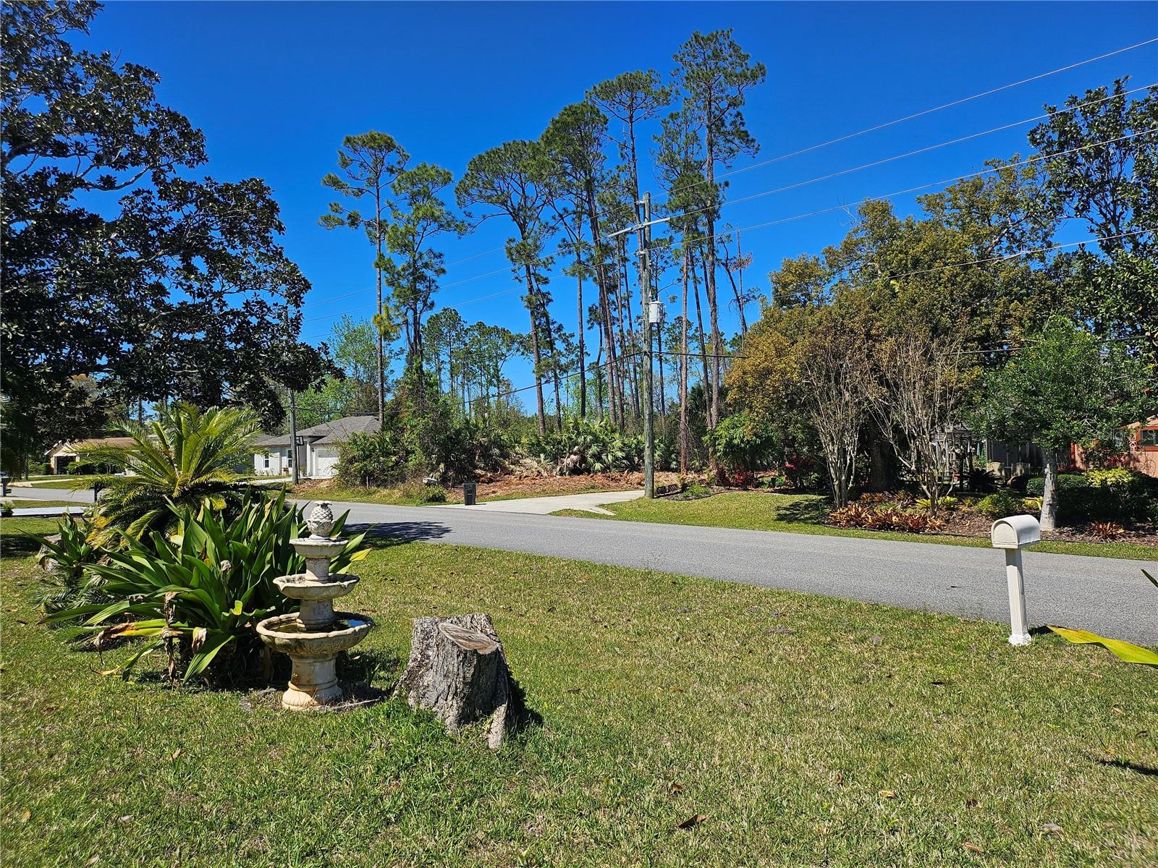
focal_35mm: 24
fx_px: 803
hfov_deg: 71.6
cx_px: 579
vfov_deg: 56.8
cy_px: 434
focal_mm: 5
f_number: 1.8
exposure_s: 1/4529
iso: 50
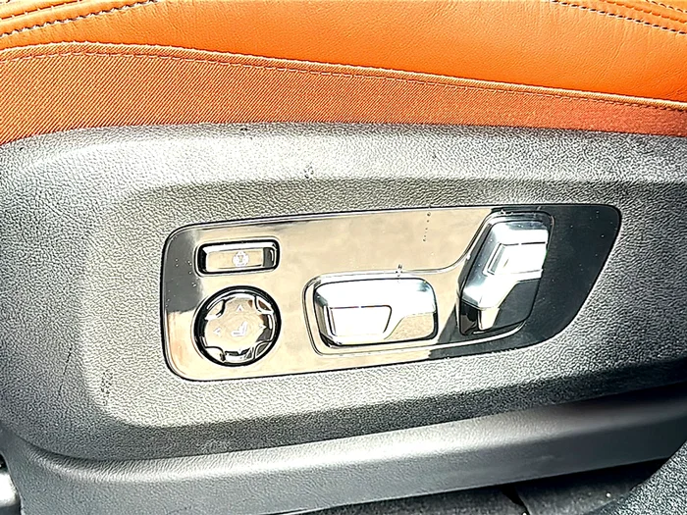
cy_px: 258
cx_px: 344
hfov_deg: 38.9
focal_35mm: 49
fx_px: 972
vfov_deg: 29.7
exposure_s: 1/101
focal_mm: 6.86
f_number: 1.78
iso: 80
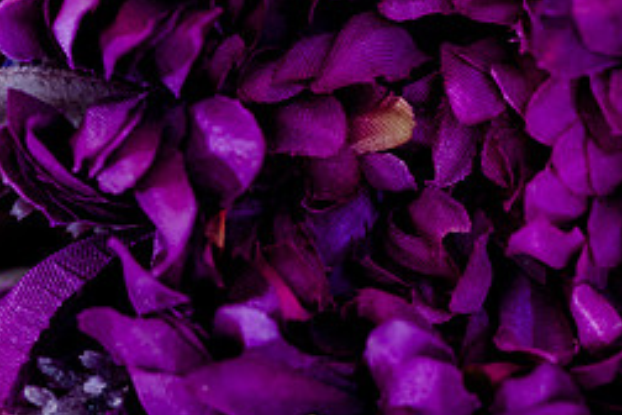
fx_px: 4958
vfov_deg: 4.8
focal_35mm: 287
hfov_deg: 7.2
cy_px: 199
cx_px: 373
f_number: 6.3
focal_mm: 105
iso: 1000
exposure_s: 1/250
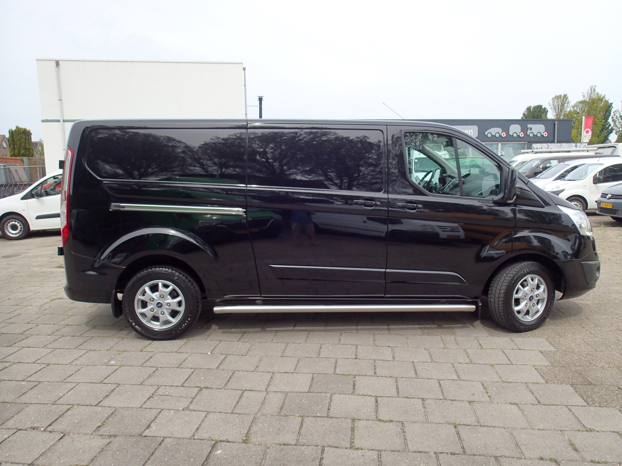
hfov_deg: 69.4
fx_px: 449
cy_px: 233
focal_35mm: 25
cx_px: 311
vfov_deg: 54.9
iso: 100
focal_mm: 4.5
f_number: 2.8
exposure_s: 1/1000
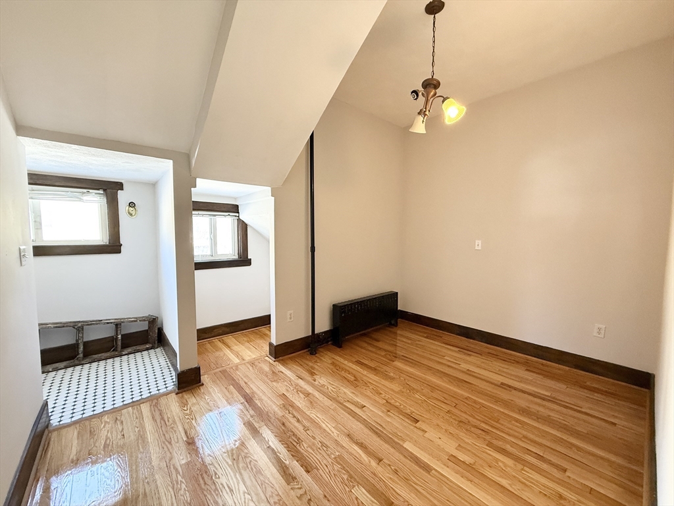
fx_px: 273
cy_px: 253
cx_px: 337
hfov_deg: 102.1
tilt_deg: -3.0
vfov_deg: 85.7
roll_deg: +0.4
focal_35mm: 14
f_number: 2.2
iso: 320
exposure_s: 1/60
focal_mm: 2.22
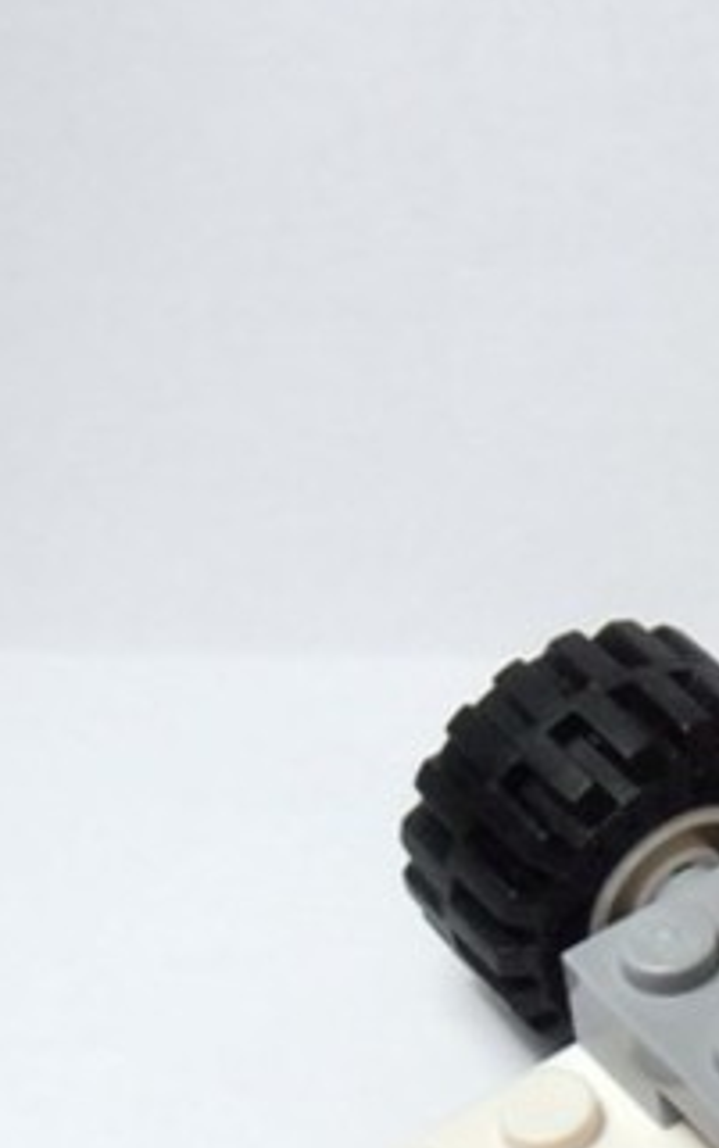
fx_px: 3444
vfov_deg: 18.9
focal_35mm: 110
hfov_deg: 11.3
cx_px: 1191
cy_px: 764
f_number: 3.9
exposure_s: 1/80
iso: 80
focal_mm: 6.61
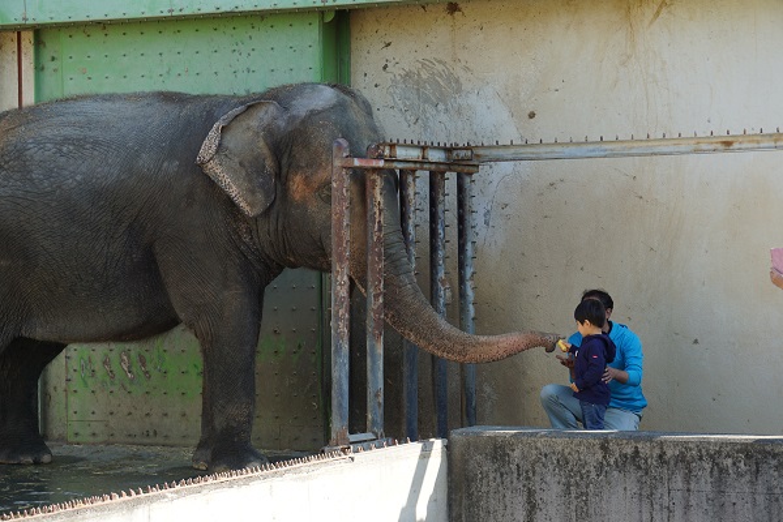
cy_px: 261
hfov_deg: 19.5
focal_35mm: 105
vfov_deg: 13.0
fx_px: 2284
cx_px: 392
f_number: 4.5
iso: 100
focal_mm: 70
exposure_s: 1/200
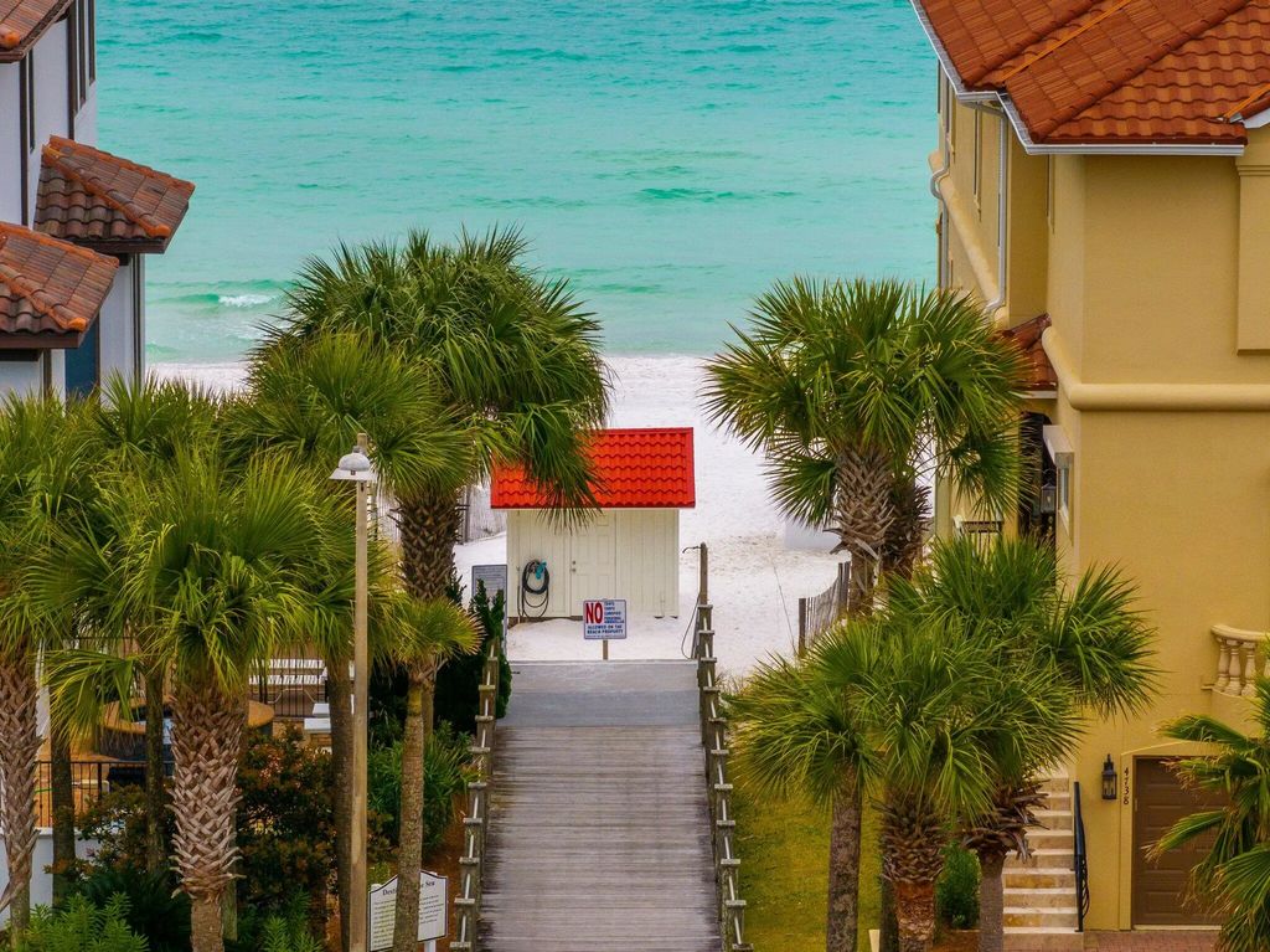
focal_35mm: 166
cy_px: 476
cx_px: 635
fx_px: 6087
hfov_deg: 11.9
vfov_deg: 8.9
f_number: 3.4
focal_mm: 30.71
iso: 100
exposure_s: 1/120
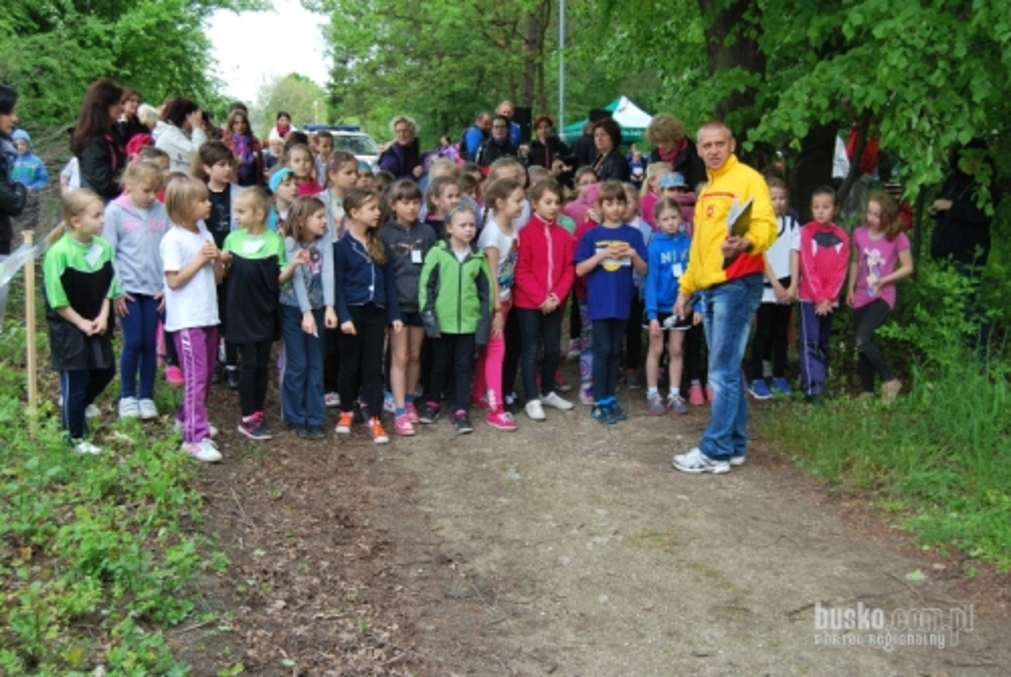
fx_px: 1308
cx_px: 506
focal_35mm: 46
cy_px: 338
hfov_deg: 42.3
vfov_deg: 29.0
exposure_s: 1/125
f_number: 5.6
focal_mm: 31
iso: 110
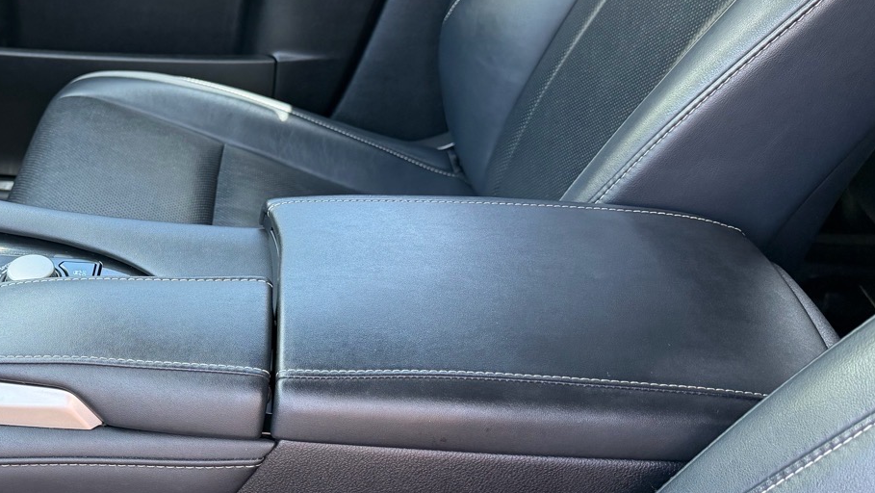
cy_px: 212
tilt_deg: -35.1
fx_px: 1068
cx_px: 142
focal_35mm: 46
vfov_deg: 26.0
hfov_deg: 42.0
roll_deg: -3.3
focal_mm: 6.76
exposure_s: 1/80
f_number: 1.78
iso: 200
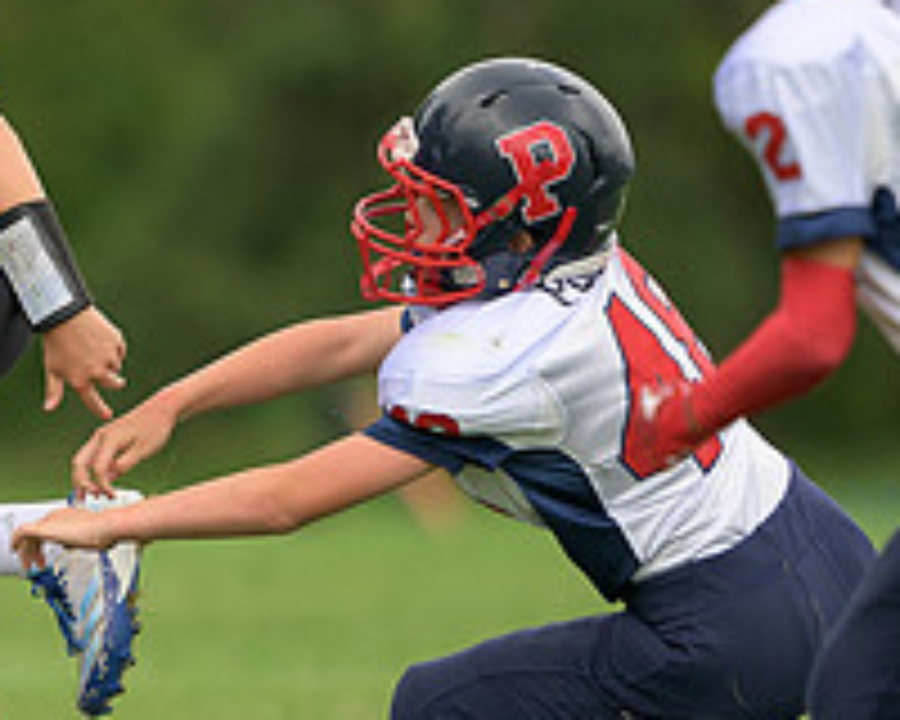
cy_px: 458
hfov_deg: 1.1
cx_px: -10
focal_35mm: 1697
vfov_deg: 0.9
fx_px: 45202
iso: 250
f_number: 2.8
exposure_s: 1/3200
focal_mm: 400
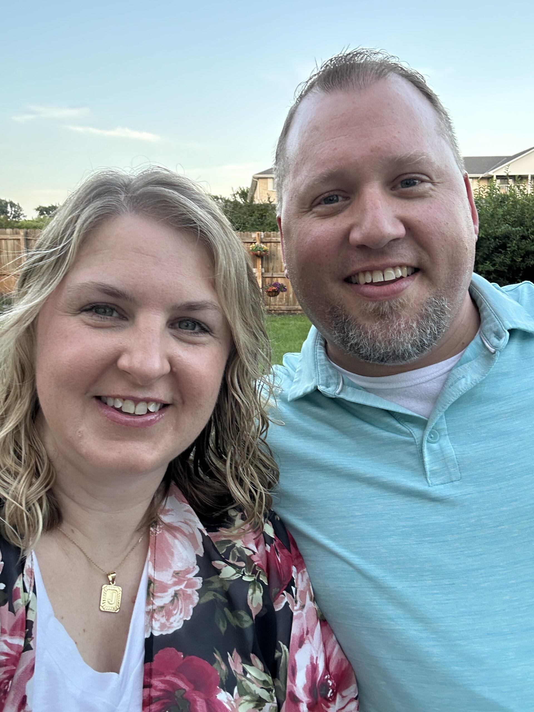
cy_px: 356
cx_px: 267
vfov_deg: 60.0
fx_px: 617
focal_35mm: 30
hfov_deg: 46.8
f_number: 1.9
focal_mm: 2.69
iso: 80
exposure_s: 1/77
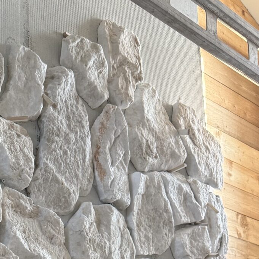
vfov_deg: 20.1
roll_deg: -0.5
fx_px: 677
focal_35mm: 80
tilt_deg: +9.3
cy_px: 322
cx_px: -80
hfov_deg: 19.9
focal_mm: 6.76
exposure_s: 1/60
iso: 250
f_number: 1.78
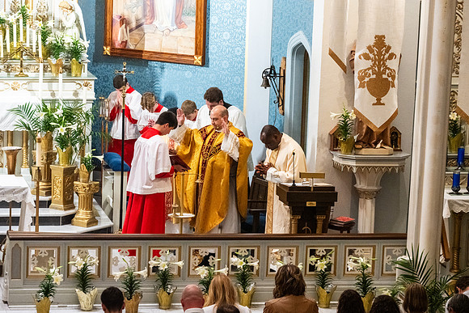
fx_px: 1867
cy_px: 156
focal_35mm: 143
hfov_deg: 14.3
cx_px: 234
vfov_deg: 9.6
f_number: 9
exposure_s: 1/60
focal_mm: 140
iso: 5000
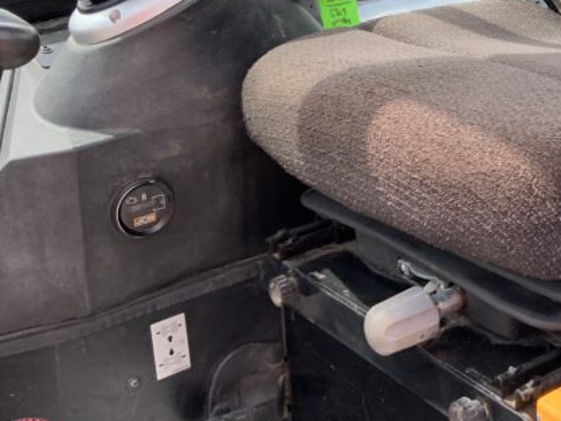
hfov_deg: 25.0
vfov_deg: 19.9
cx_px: 652
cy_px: -35
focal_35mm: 71
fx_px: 1151
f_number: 1.8
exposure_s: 1/283
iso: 16
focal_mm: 3
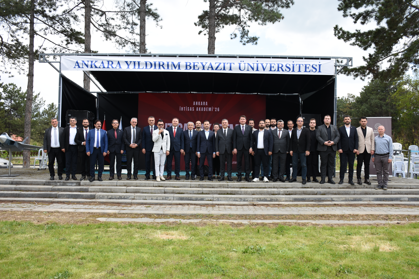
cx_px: 210
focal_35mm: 30
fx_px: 349
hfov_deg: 61.9
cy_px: 140
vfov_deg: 43.6
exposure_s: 1/250
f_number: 5.6
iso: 100
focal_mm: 20
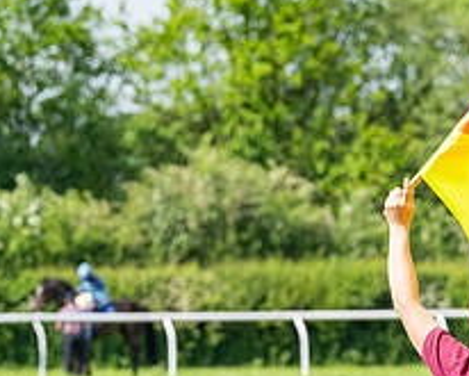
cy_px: 410
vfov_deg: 3.0
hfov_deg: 3.8
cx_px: 593
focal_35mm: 508
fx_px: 7055
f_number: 5
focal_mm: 165
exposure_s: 1/1600
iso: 400
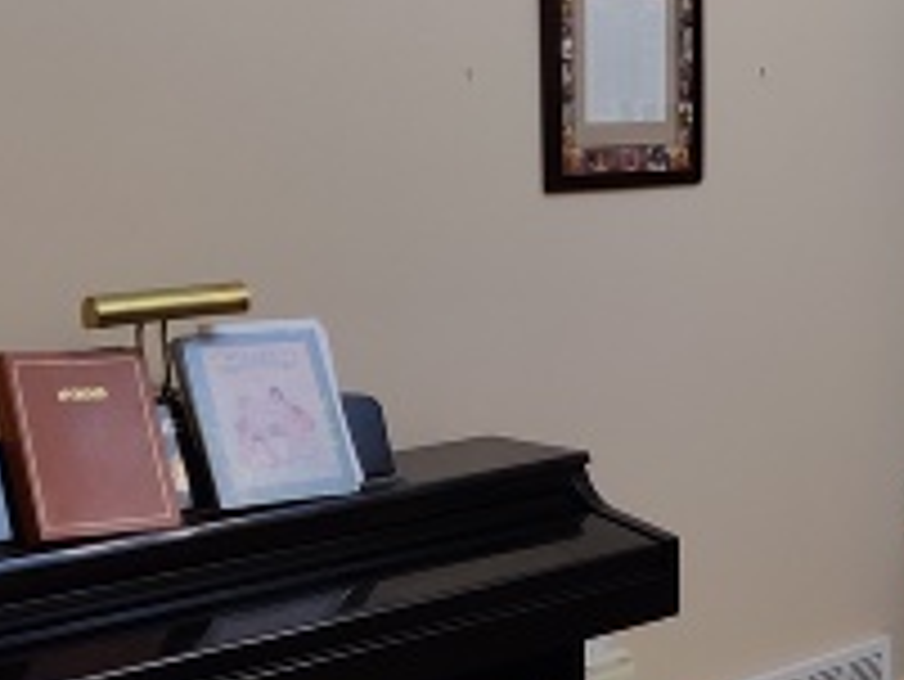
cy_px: 171
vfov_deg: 17.1
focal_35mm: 86
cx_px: 1030
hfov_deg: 21.4
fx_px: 2247
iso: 500
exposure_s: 1/33
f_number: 1.65
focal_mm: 4.75
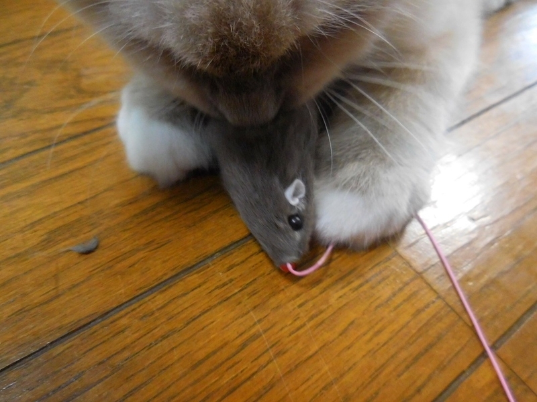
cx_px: 268
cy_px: 201
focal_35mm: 28
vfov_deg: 49.7
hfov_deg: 63.4
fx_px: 434
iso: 800
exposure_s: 1/30
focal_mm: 5
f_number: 3.5
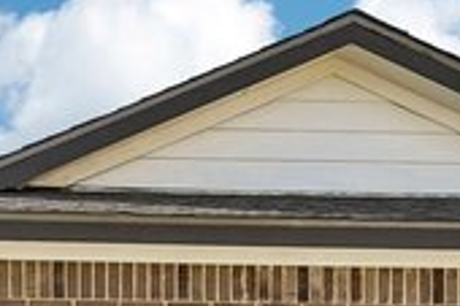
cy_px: 529
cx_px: 195
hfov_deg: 15.5
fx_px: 1685
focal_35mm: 132
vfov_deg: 9.9
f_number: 8
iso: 200
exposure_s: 1/500
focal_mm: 35
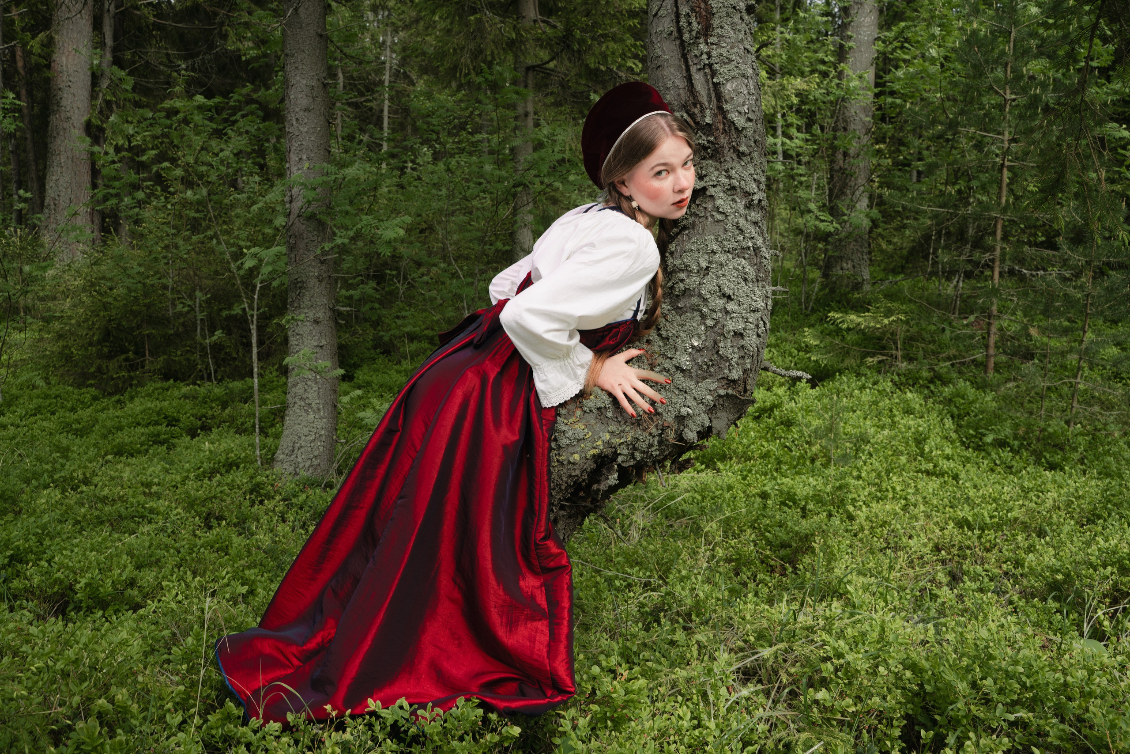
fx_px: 879
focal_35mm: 28
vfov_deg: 46.4
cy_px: 377
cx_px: 565
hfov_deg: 65.5
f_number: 8
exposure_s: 1/200
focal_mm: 28
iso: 200
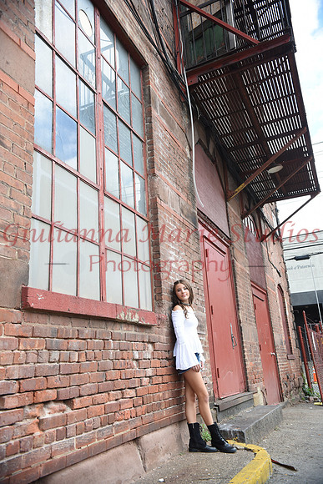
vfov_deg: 61.9
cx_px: 162
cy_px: 242
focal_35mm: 30
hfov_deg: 43.6
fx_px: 403
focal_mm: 30
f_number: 7.1
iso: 500
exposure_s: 1/320
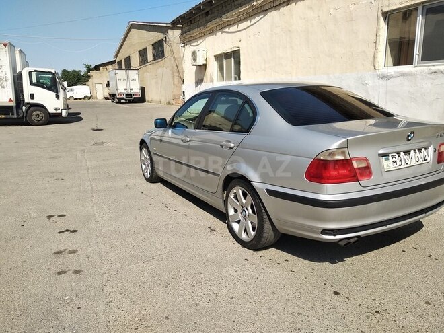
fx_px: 333
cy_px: 166
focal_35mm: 26
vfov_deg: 53.1
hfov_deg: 67.3
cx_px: 222
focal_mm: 3.81
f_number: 2.2
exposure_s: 1/1056
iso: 100
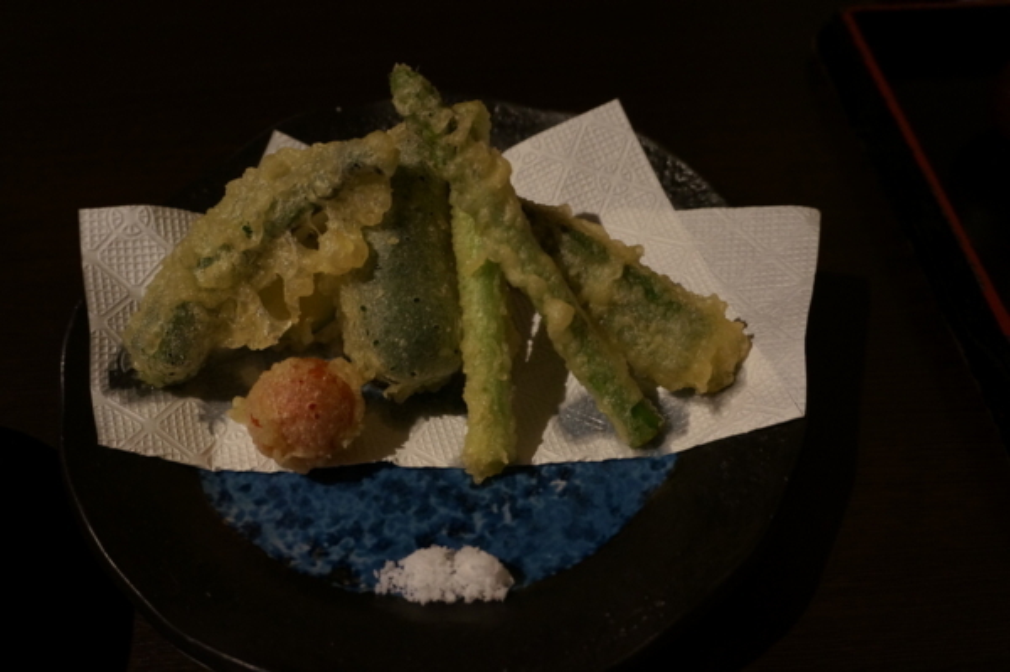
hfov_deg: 59.5
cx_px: 505
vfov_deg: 41.6
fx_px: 883
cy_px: 336
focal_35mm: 32
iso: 1250
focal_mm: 21
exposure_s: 1/60
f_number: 4
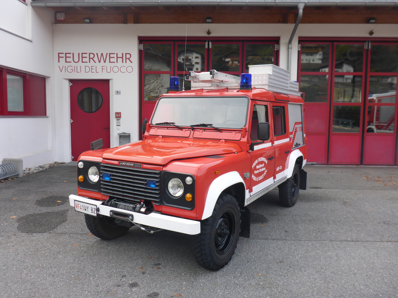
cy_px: 149
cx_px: 199
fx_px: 322
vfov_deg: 49.7
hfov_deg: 63.4
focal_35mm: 28
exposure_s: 1/125
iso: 100
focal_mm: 4.9
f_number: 3.3
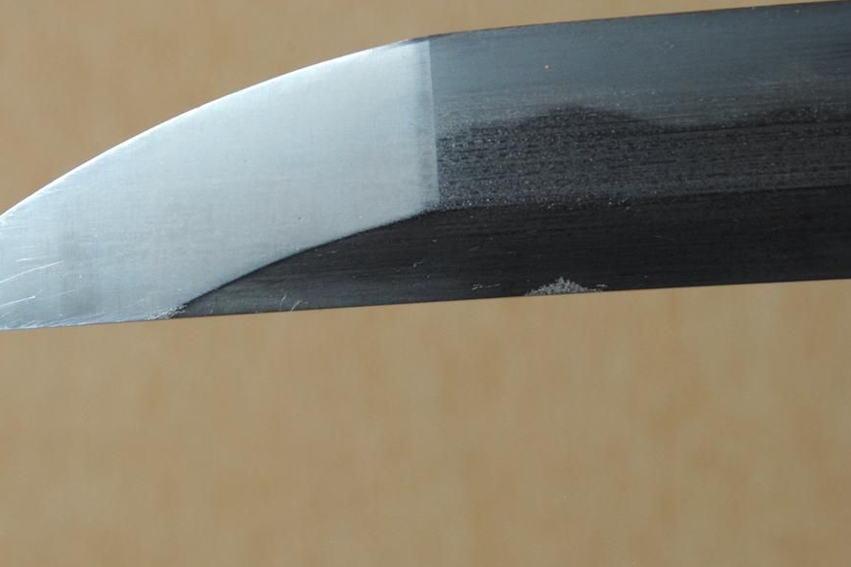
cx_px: 318
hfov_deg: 6.4
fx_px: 7651
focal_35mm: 324
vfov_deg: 4.2
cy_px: 177
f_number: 11
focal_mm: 135
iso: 200
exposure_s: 1/2
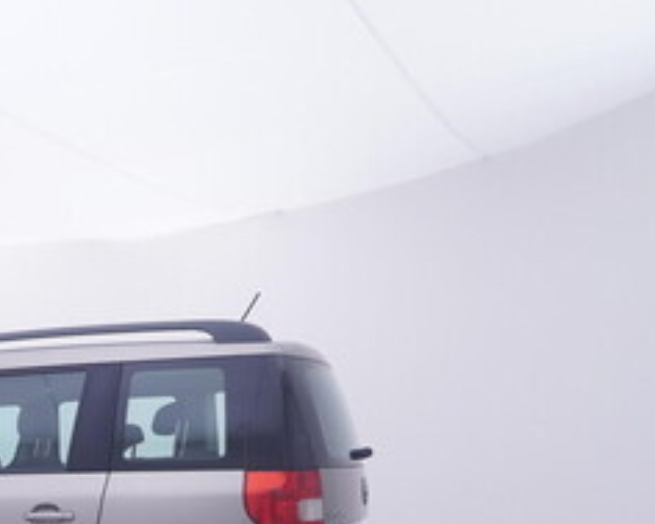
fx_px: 952
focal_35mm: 49
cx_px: -65
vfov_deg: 29.1
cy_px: 503
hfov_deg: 33.2
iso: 200
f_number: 5
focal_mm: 15
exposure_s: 1/80
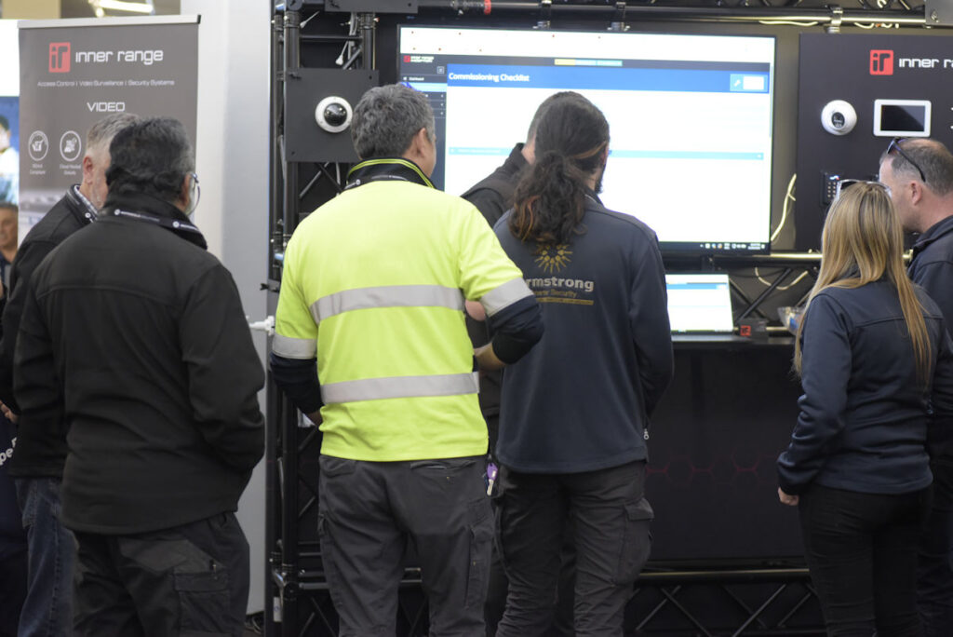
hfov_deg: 20.4
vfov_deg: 13.7
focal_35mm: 100
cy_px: 318
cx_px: 476
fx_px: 2649
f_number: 4
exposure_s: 1/200
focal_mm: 100
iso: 3600
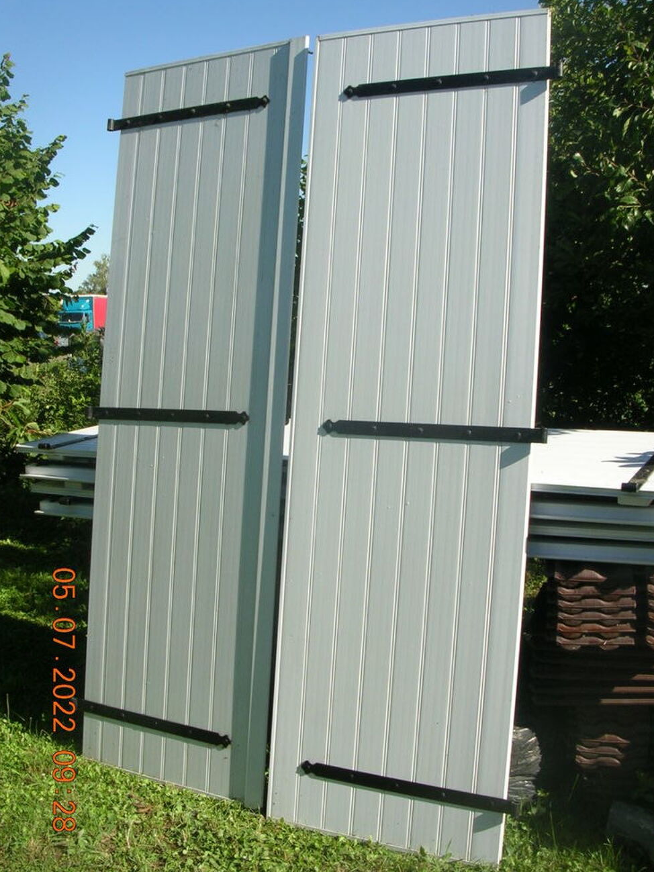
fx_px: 983
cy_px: 439
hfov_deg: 36.8
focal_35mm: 39
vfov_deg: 47.9
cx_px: 330
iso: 50
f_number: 5.6
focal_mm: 5.8
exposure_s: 1/214
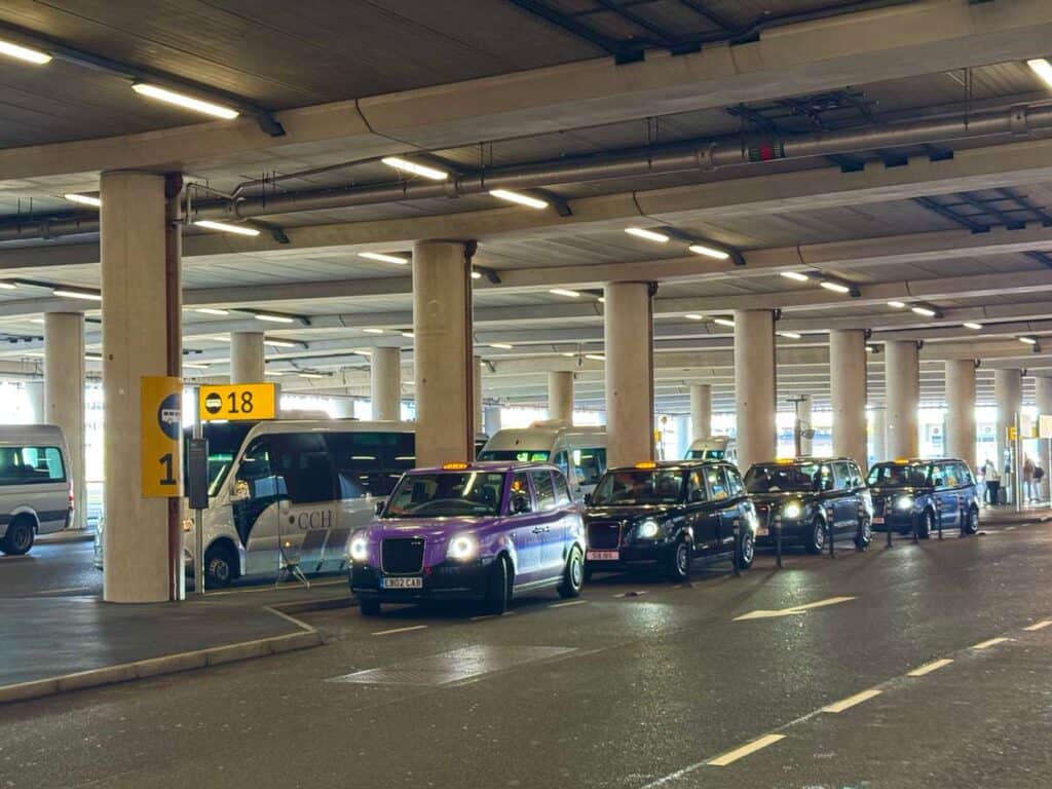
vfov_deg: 30.3
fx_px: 1459
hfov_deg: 39.7
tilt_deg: +0.9
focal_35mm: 48
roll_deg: +0.2
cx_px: 526
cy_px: 394
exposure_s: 1/50
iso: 200
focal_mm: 6.76
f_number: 1.78
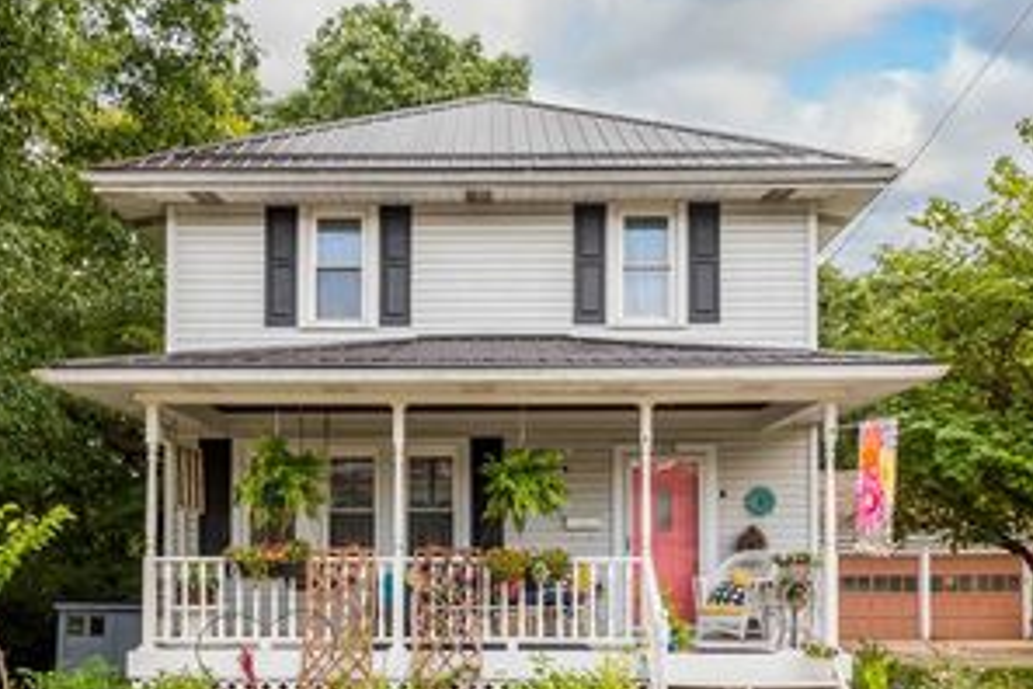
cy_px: 472
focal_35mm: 33
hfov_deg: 57.2
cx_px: 435
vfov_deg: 39.6
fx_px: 942
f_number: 6.3
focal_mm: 13
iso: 200
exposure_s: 1/100
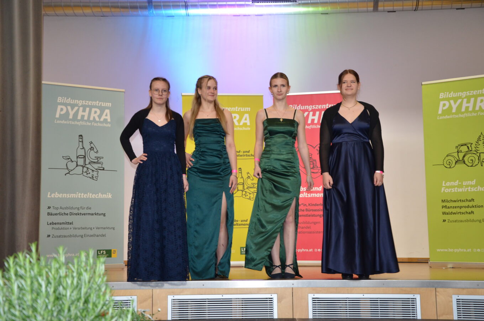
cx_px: 242
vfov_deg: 21.5
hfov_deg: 32.0
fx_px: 845
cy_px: 160
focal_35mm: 63
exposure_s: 1/60
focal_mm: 42
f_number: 4.8
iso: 800
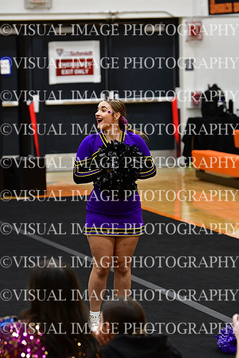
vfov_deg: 10.5
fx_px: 1941
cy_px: 179
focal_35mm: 195
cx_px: 120
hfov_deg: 7.0
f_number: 4
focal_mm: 130
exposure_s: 1/500
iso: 4000
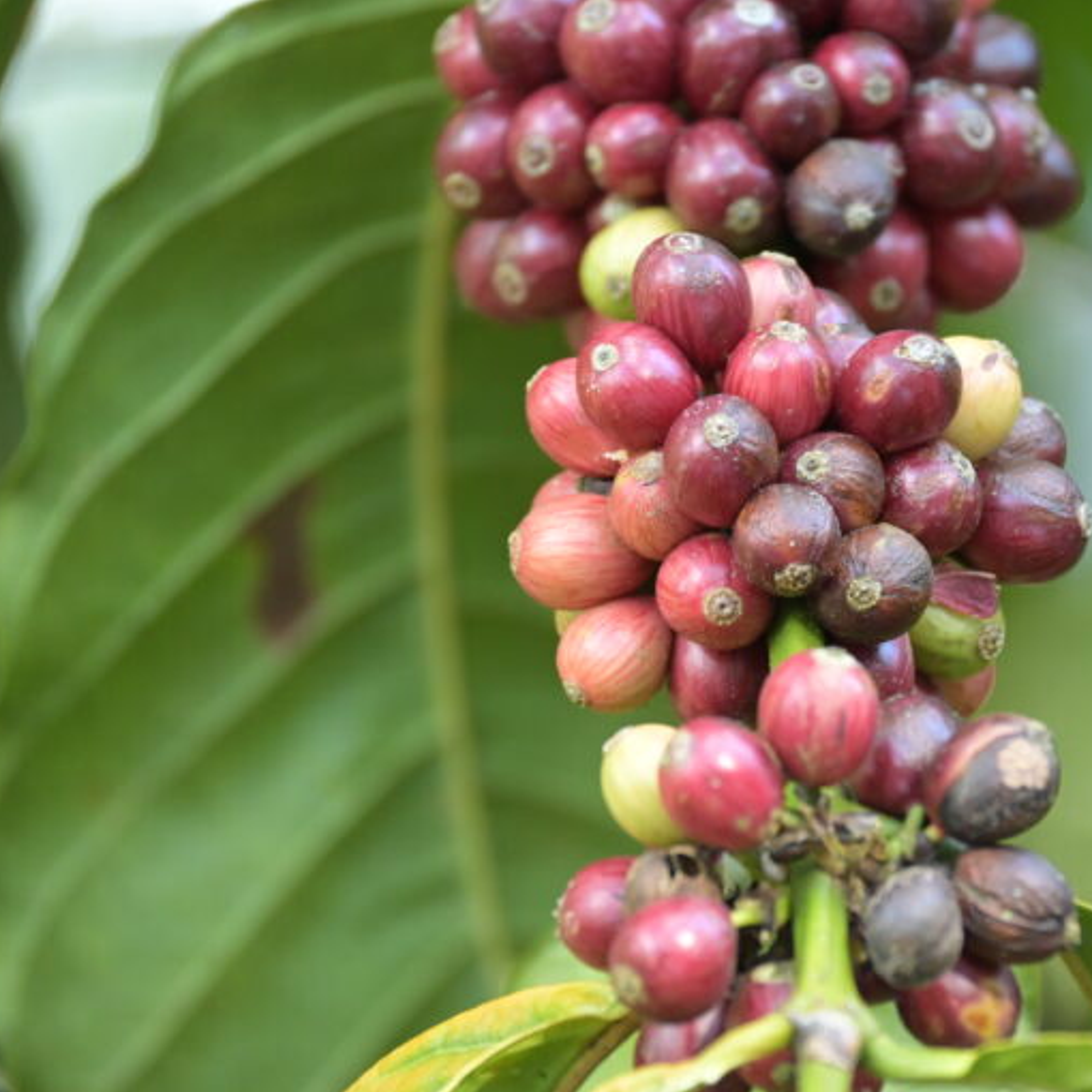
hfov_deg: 3.7
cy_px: 546
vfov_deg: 3.7
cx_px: 773
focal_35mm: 480
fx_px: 17131
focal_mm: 250
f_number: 6.3
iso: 2000
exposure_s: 1/200
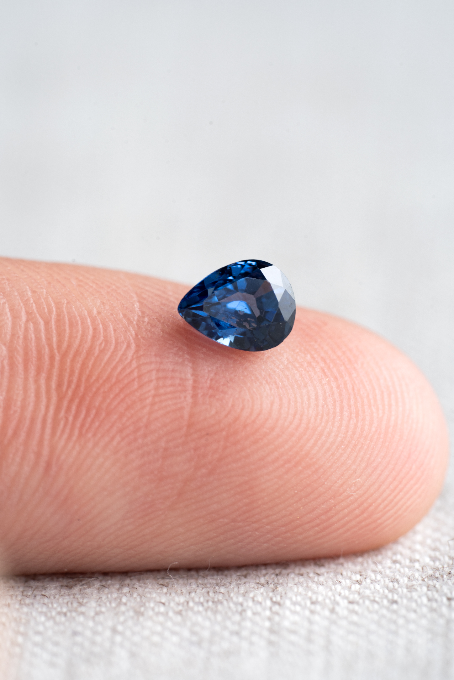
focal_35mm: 90
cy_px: 340
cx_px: 227
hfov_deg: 15.2
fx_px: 1702
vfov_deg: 22.6
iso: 100
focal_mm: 90
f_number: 8
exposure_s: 1/6
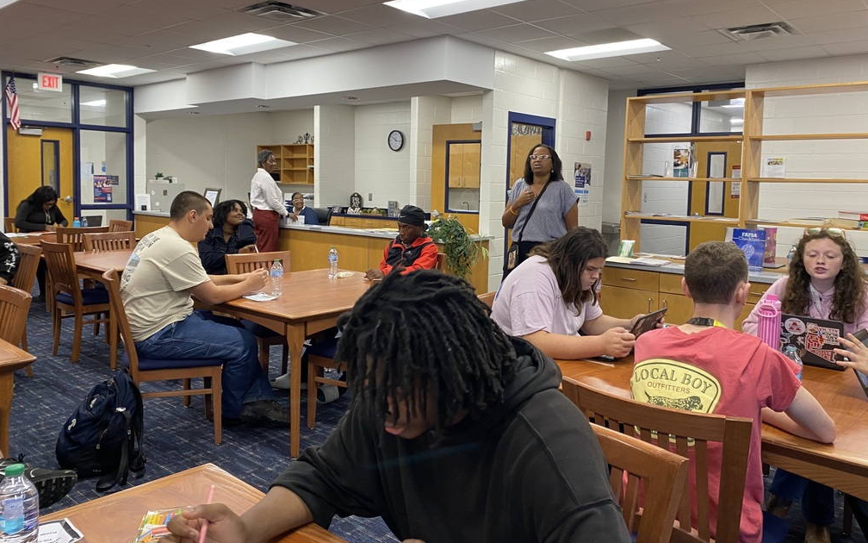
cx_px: 437
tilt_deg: -4.4
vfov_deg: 44.4
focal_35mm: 28
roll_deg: +1.1
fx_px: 662
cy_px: 236
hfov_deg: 66.5
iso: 100
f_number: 1.8
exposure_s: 1/60
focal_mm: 4.25
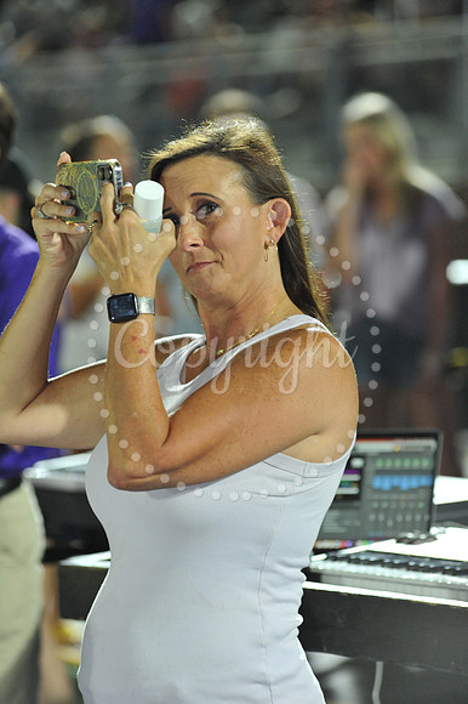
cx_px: 234
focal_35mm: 200
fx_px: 3904
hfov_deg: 6.9
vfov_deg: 10.3
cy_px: 352
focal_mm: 200
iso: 4000
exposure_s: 1/250
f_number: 5.6
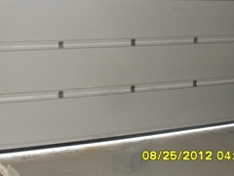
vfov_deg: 20.4
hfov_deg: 27.2
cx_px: 72
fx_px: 480
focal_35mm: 71
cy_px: 22
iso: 200
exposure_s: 1/45
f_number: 2.8
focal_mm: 6.3
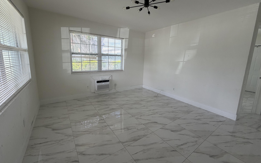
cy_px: 76
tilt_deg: -7.6
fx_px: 107
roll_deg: -0.6
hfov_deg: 101.5
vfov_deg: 74.7
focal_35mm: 15
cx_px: 130
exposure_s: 1/121
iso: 100
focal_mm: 2.22
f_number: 2.2
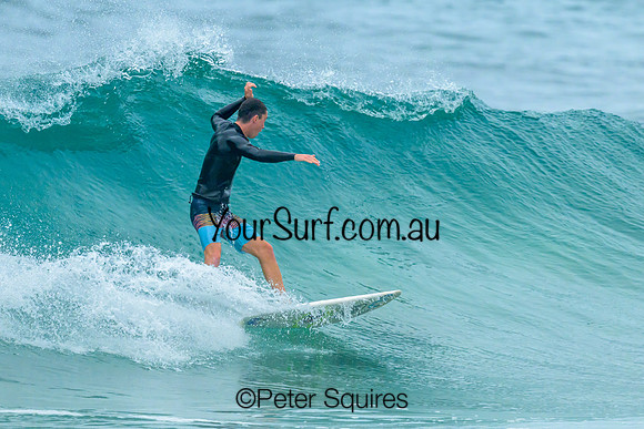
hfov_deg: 1.9
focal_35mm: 1100
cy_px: 203
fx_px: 19688
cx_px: 313
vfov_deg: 1.3
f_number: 6.3
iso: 1400
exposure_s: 1/2500
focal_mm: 800
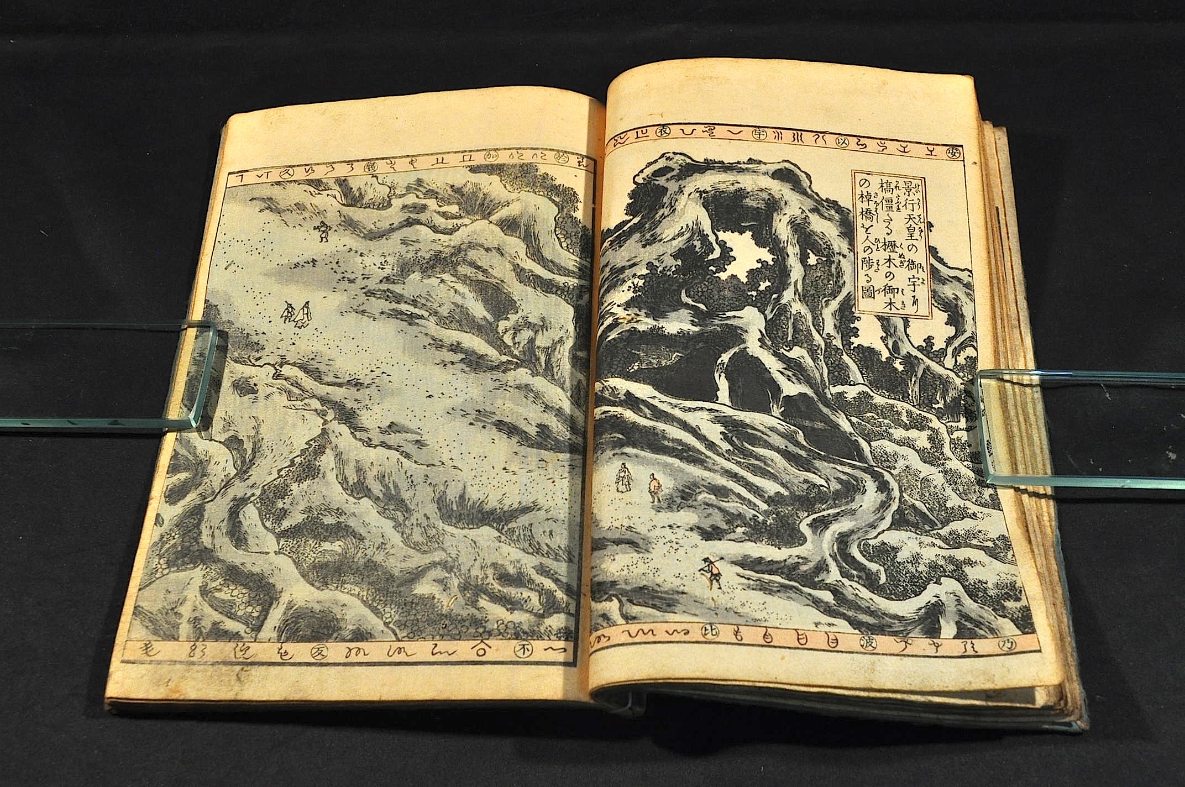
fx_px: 1479
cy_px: 394
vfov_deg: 29.8
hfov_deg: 43.7
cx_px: 592
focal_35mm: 45
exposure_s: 1/100
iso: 800
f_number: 7.1
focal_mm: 30
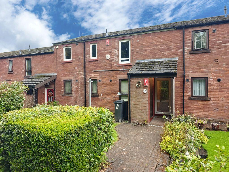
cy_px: 86
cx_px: 114
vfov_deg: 58.9
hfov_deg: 73.9
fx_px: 152
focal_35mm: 23
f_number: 2
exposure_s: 1/101
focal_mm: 8.72
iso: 125
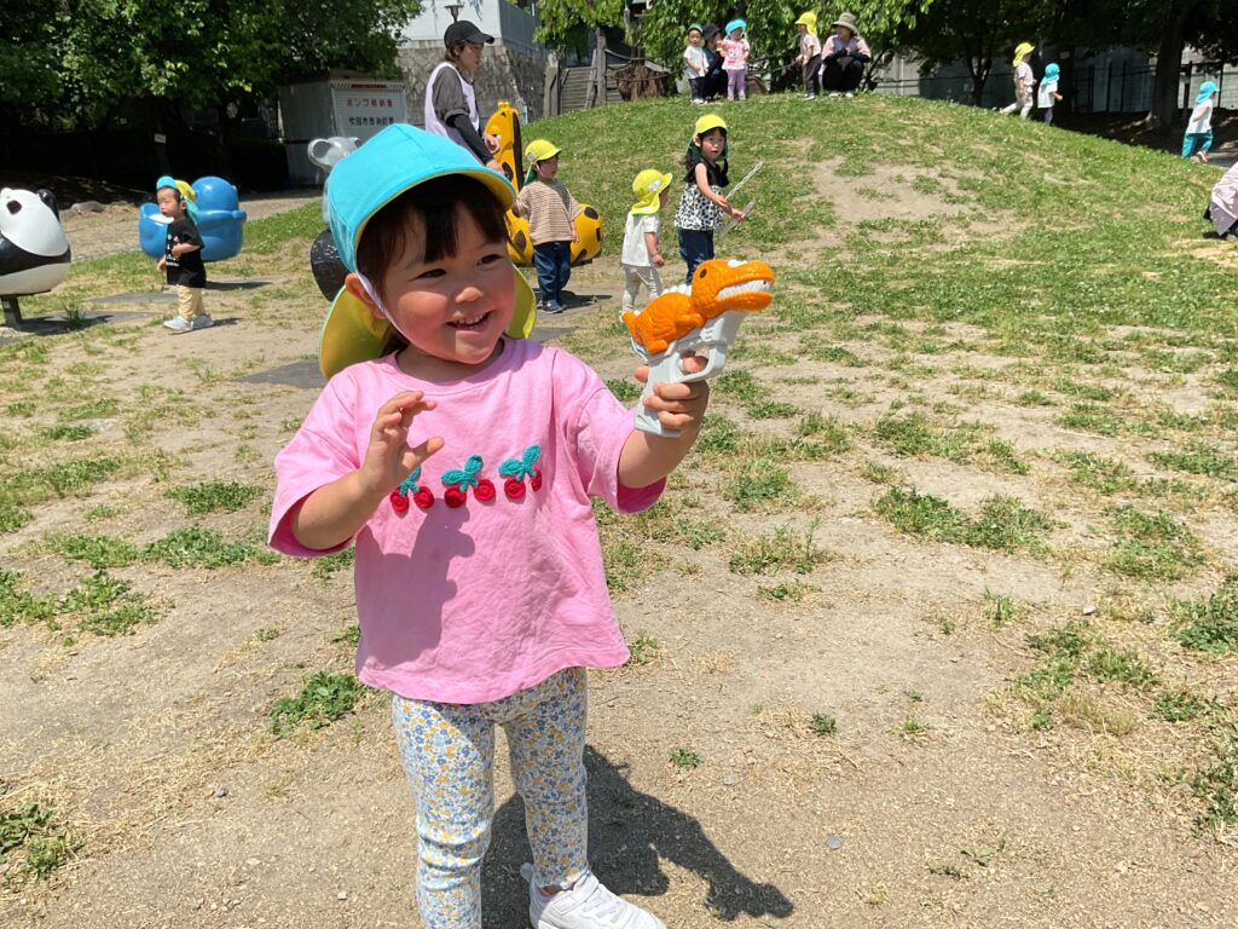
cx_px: 619
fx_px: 1037
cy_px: 464
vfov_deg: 48.2
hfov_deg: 61.7
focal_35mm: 29
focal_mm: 3
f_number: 1.8
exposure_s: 1/2058
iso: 16
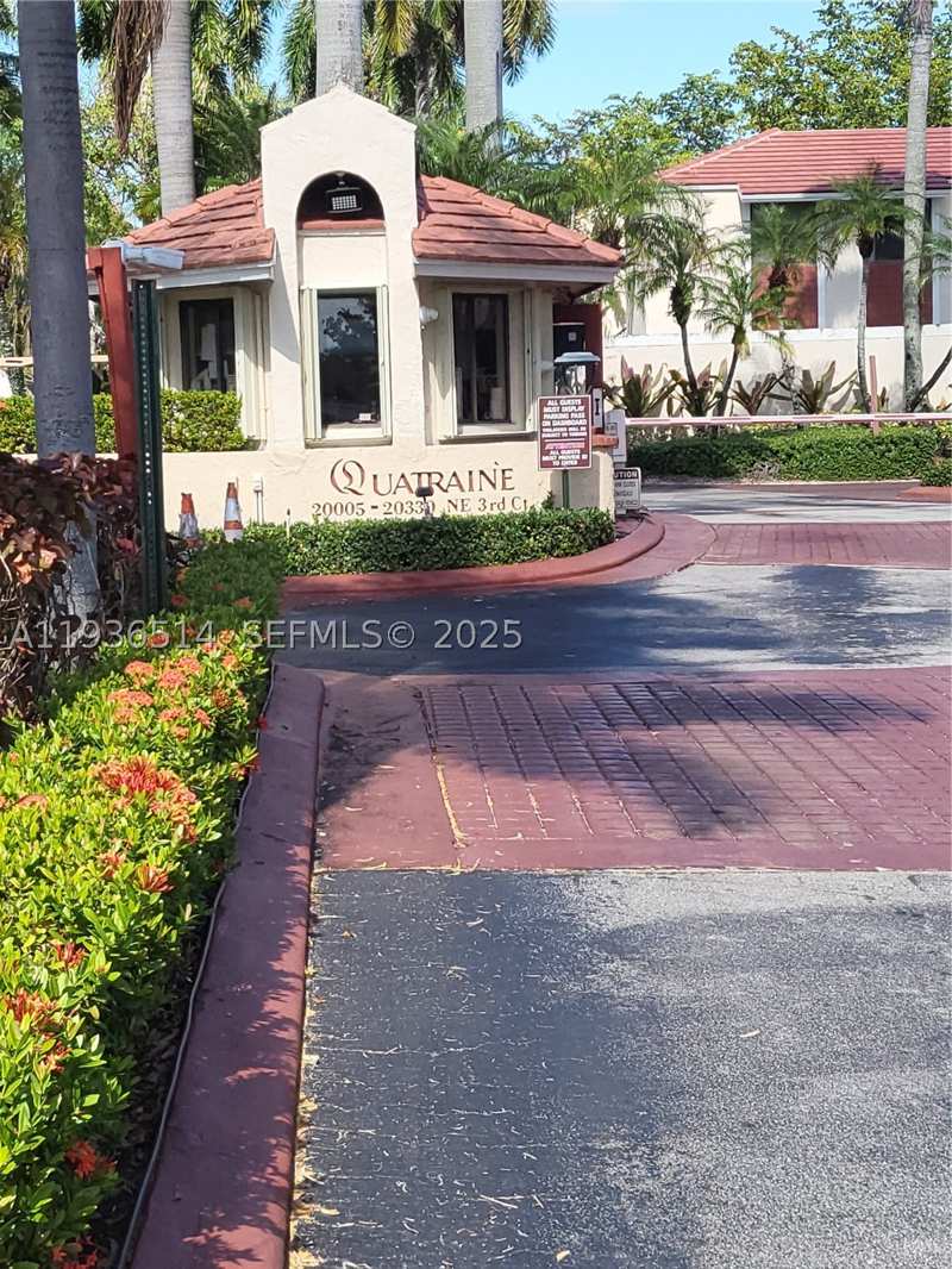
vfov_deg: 67.3
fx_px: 953
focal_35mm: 26
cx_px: 476
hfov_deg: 53.1
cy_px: 634
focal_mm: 4.25
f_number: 1.8
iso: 50
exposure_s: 1/1497
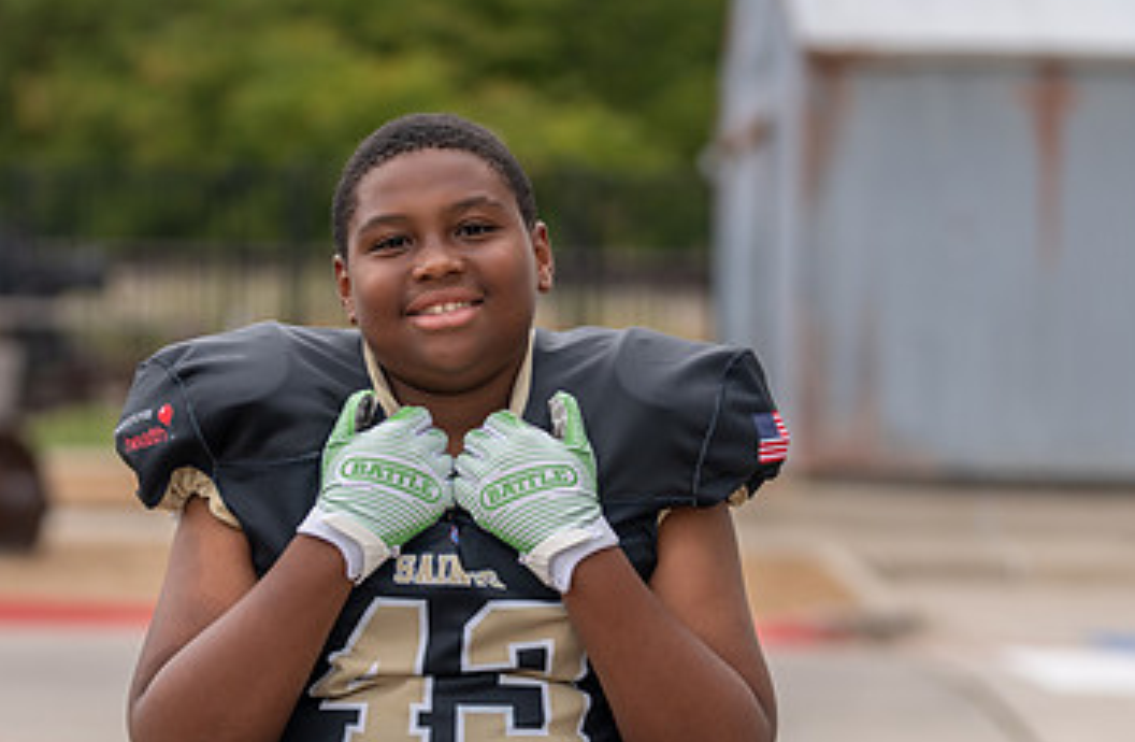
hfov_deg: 12.8
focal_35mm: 161
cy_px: 587
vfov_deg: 8.4
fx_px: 5045
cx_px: 462
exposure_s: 1/320
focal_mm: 91
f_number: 2.8
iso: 160
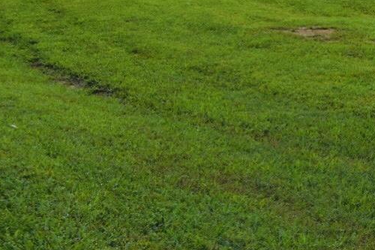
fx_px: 1114
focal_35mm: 107
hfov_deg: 17.9
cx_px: 482
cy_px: -101
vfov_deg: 12.3
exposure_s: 1/160
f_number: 6.3
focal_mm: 22
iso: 100
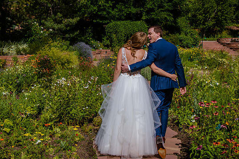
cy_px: 56
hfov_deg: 36.8
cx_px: 109
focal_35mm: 54
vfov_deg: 25.0
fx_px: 359
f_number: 8
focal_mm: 38
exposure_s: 1/640
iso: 200
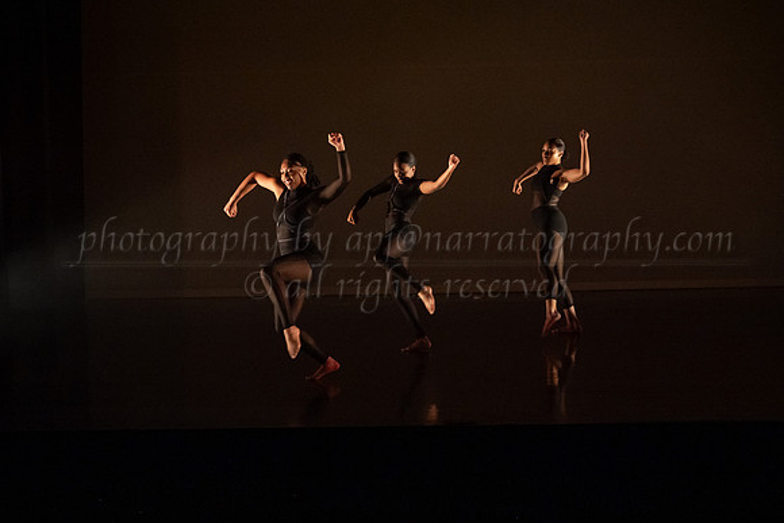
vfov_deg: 15.8
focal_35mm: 87
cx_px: 403
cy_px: 280
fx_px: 1889
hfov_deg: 23.4
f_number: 3.2
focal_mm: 75
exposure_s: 1/320
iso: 4000
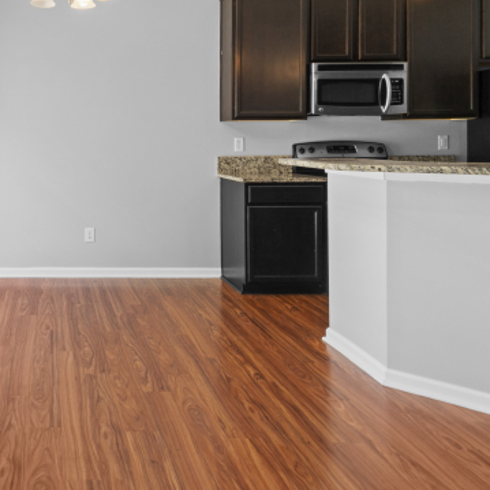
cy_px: 173
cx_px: 35
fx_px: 512
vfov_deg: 50.4
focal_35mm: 32
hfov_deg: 45.5
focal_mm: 12
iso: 250
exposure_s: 1/6
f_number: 9
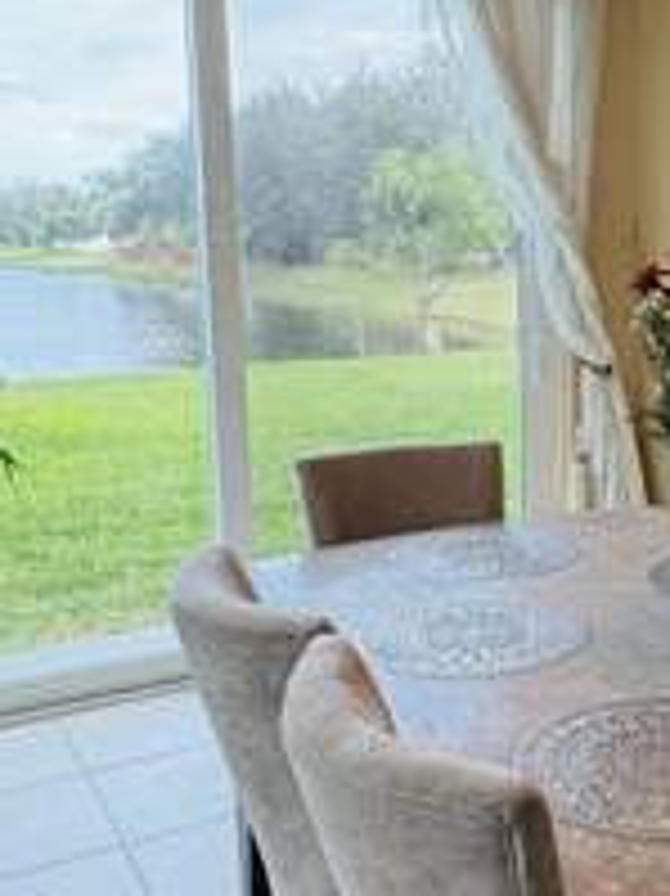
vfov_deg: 42.1
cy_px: 464
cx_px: 612
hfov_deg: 30.6
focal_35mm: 45
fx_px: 1163
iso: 125
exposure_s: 1/120
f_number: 2.2
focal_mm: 2.22
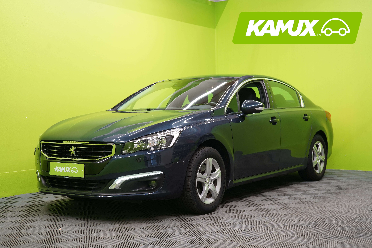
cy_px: 124
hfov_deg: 38.9
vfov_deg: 26.5
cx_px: 186
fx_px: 527
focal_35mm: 51
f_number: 5
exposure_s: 1/25
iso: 400
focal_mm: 51
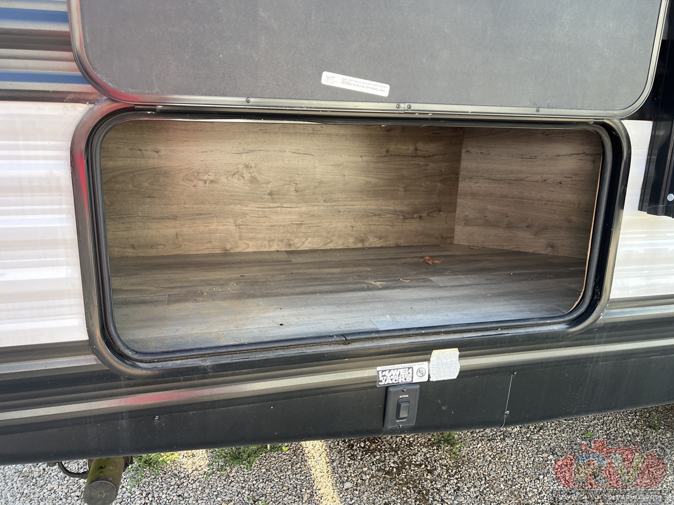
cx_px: 337
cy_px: 252
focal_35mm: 26
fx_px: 506
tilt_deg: -15.0
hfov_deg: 67.3
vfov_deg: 53.1
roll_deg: -1.9
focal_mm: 5.7
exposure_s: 1/214
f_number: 1.5
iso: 50
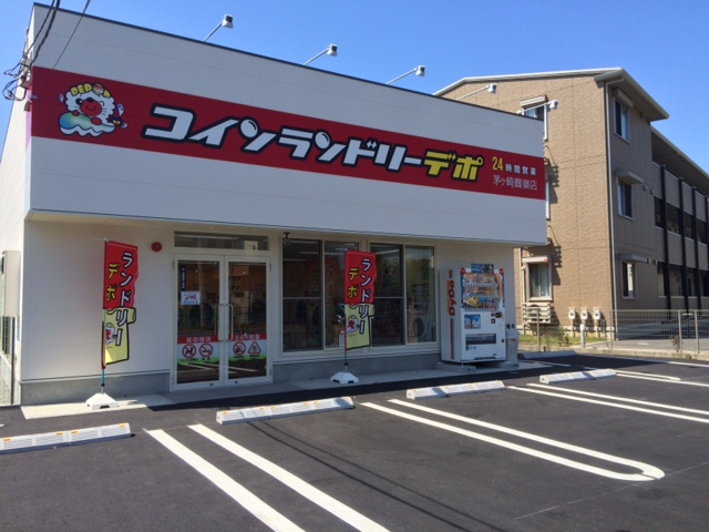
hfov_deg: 61.7
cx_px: 354
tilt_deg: +2.4
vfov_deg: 48.2
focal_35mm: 29
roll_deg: +0.9
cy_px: 266
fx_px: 594
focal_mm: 4.15
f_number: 2.2
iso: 32
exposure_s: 1/1414
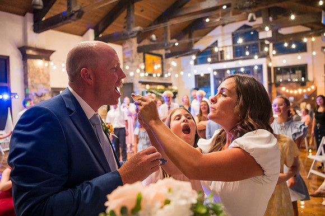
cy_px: 109
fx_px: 236
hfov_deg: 69.0
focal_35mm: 26
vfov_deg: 49.2
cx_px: 171
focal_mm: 24
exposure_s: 1/80
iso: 6400
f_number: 2.8
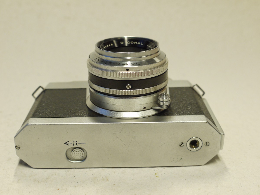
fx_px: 376
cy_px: 98
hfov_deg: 38.2
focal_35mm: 50
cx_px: 130
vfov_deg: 29.1
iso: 800
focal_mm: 25
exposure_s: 1/60
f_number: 4.9
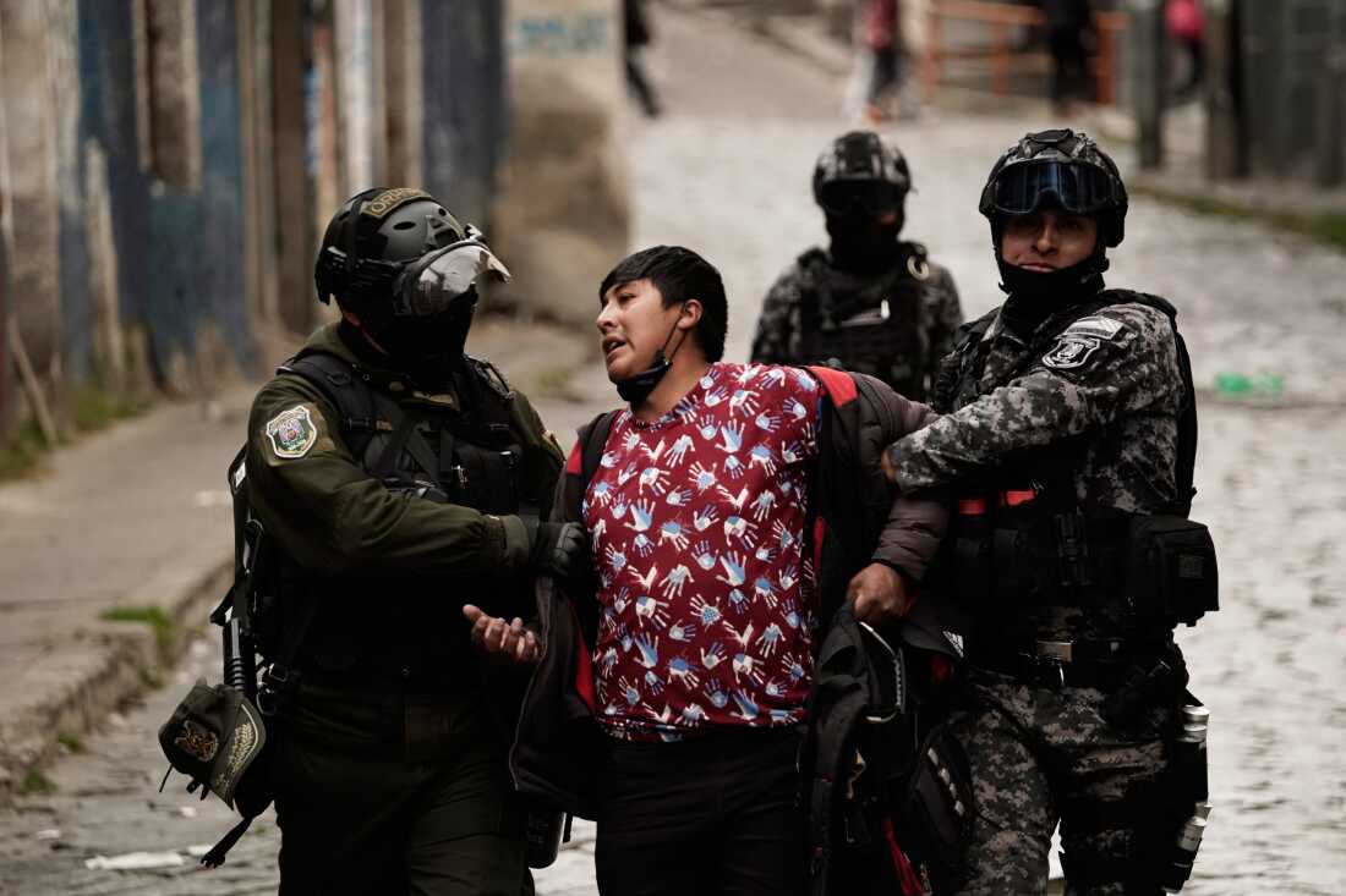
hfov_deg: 7.0
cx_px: 673
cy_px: 448
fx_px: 11053
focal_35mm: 296
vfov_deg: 4.6
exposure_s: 1/1000
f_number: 6.3
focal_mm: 295.7
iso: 1600
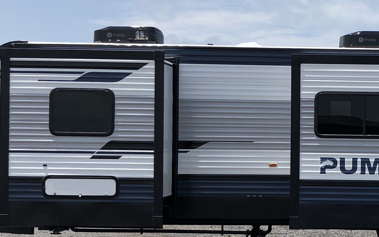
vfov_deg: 16.1
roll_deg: +0.5
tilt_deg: -0.4
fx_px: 837
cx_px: 347
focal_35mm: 81
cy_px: 156
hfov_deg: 24.7
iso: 20
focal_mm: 3.99
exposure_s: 1/2825
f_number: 1.8
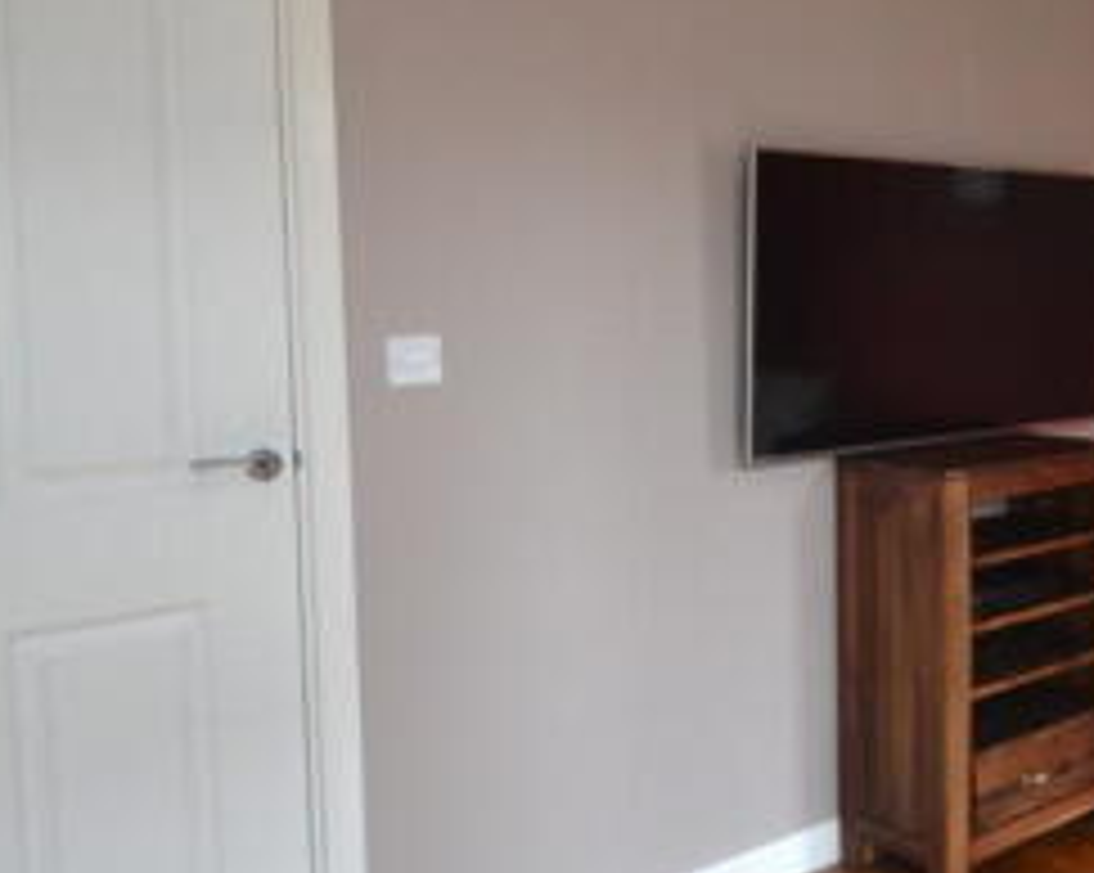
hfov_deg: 41.1
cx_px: 1123
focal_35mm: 38
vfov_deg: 38.8
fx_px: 1229
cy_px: 317
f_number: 4
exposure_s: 1/100
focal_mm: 10
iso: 1600
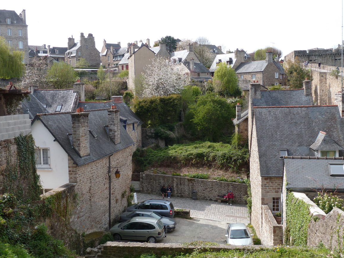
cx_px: 173
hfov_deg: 49.0
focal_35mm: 38
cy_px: 131
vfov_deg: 37.7
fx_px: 378
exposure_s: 1/320
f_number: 4
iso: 80
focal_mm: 6.1
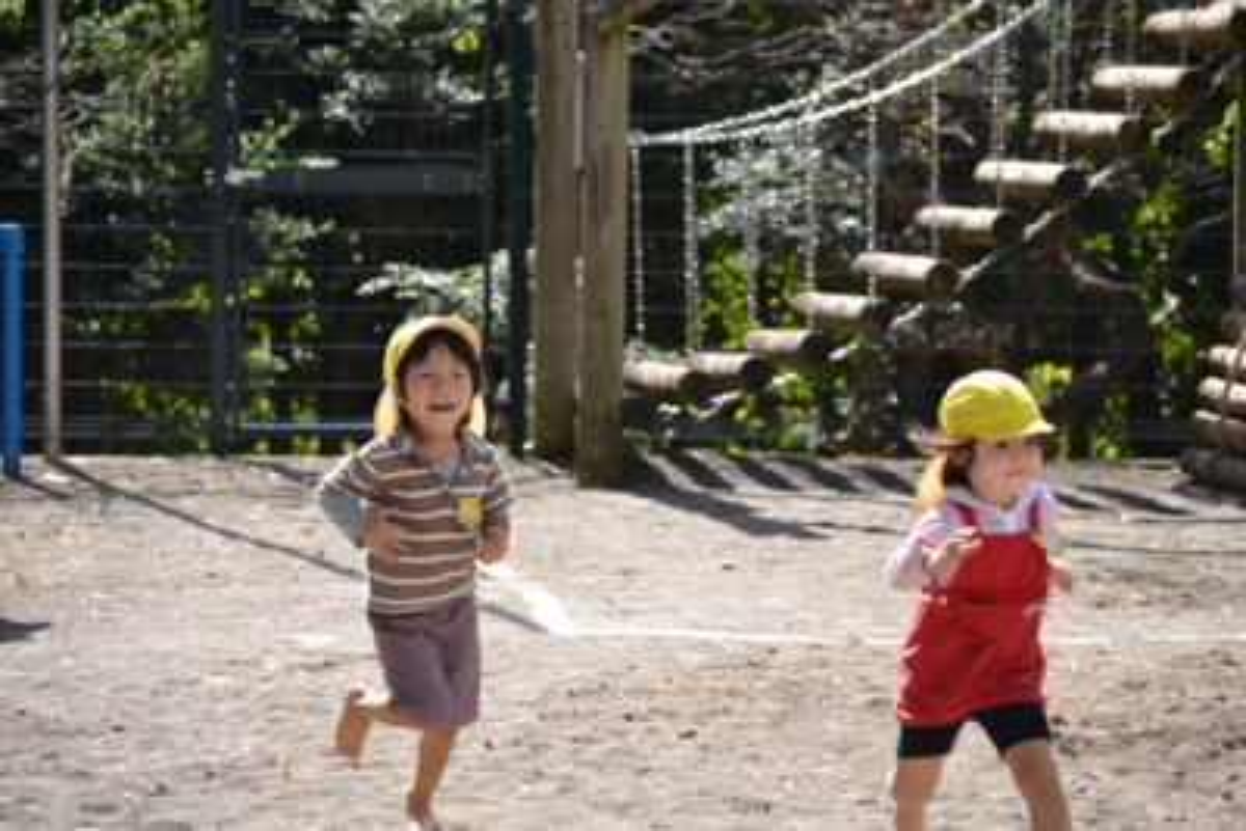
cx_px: 623
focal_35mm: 158
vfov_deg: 8.7
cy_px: 416
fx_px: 5453
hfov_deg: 13.0
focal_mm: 105
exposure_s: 1/200
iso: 100
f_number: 5.6
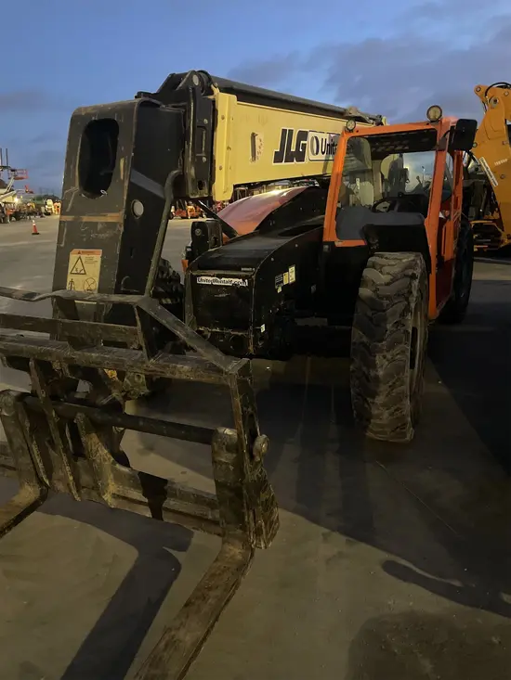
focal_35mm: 26
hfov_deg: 53.1
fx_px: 512
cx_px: 256
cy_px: 340
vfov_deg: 67.3
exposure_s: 1/17
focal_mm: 4.2
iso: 1000
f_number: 1.6
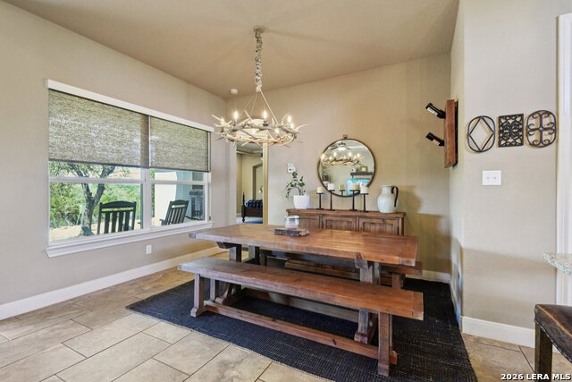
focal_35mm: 16
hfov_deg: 96.7
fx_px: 254
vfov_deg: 73.8
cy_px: 191
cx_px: 286
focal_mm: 16
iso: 2500
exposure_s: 1/15
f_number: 8
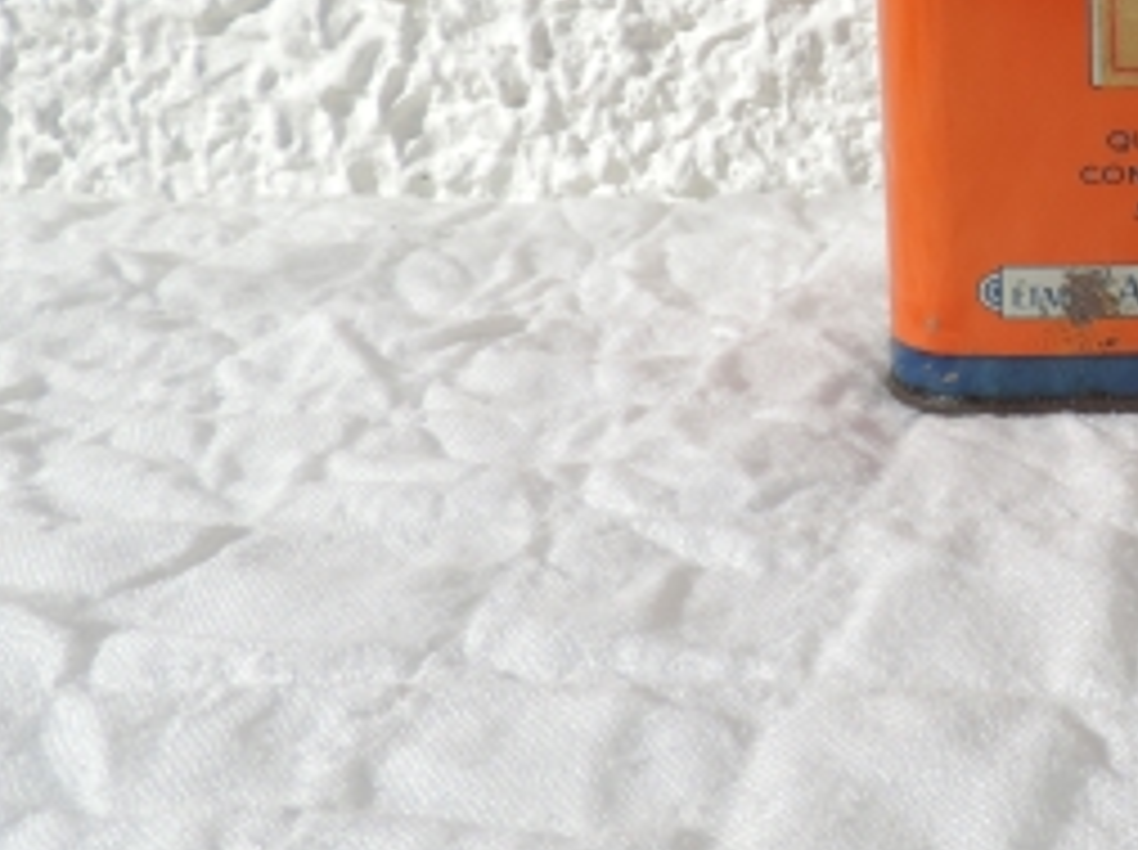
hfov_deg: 30.6
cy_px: 27
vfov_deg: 24.6
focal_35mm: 57
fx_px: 1871
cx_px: 1219
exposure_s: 1/1600
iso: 80
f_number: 3.3
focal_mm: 4.3
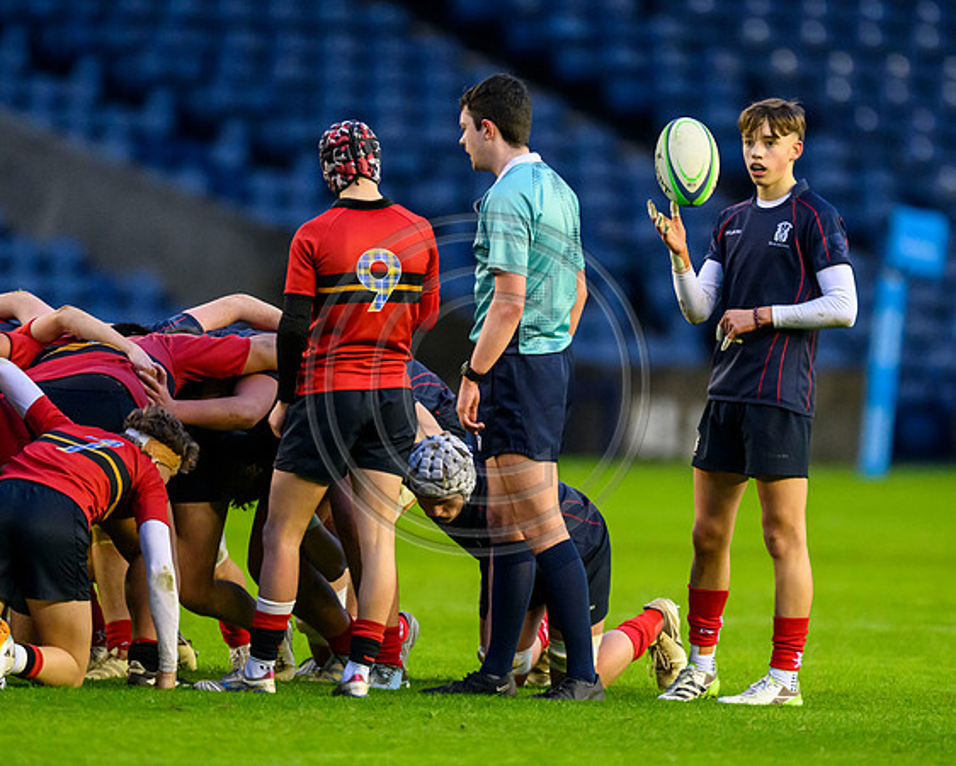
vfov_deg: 2.0
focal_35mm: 777
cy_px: 367
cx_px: 548
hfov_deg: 2.5
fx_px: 22005
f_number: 4
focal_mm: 560
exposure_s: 1/1000
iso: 8000
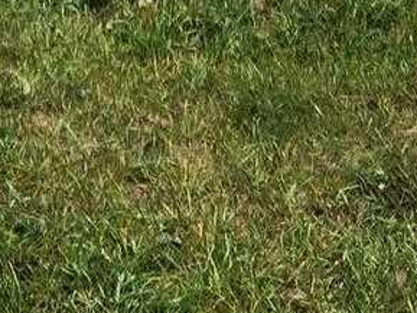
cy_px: -883
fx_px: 2181
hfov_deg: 10.9
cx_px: 251
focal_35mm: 181
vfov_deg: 6.7
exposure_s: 1/827
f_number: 1.8
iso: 20
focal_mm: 5.4
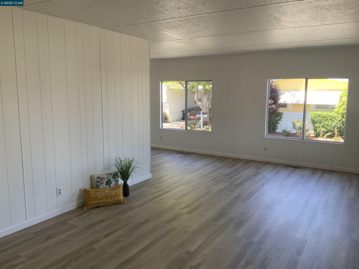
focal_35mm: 29
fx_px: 301
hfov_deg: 61.7
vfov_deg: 48.2
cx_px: 180
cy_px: 134
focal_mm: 3
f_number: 1.8
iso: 32
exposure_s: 1/120
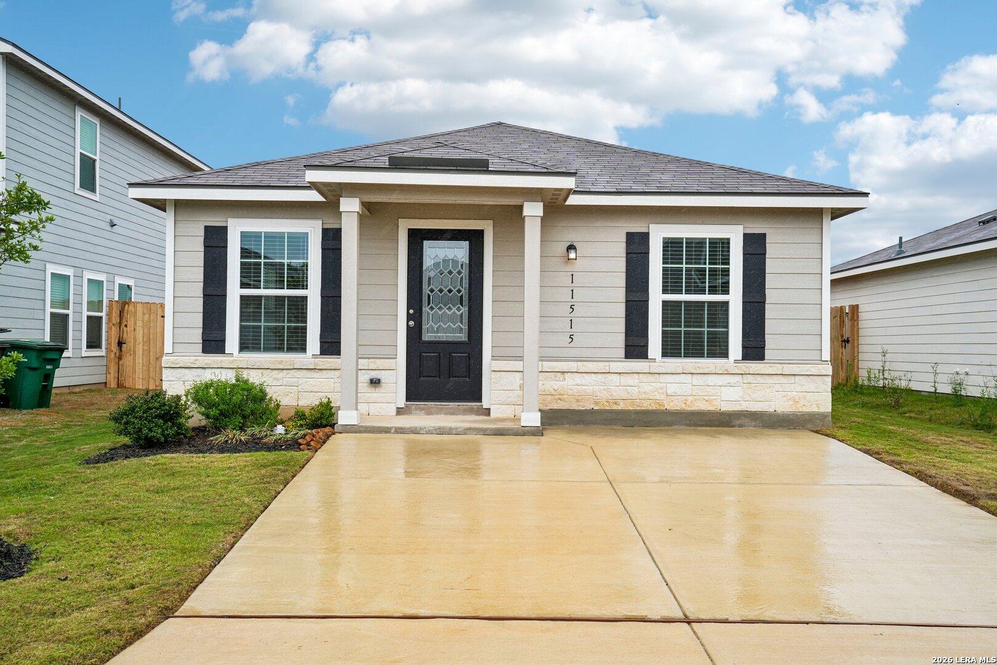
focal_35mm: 35
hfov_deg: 54.4
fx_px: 969
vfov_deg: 37.9
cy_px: 332
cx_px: 498
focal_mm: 35
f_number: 8
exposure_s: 1/500
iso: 200
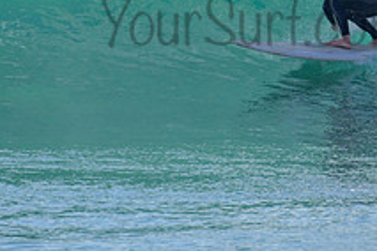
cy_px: -70
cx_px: 399
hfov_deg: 1.2
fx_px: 17466
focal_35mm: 1668
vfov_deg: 0.8
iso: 180
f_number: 5.6
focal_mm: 500
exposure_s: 1/2000
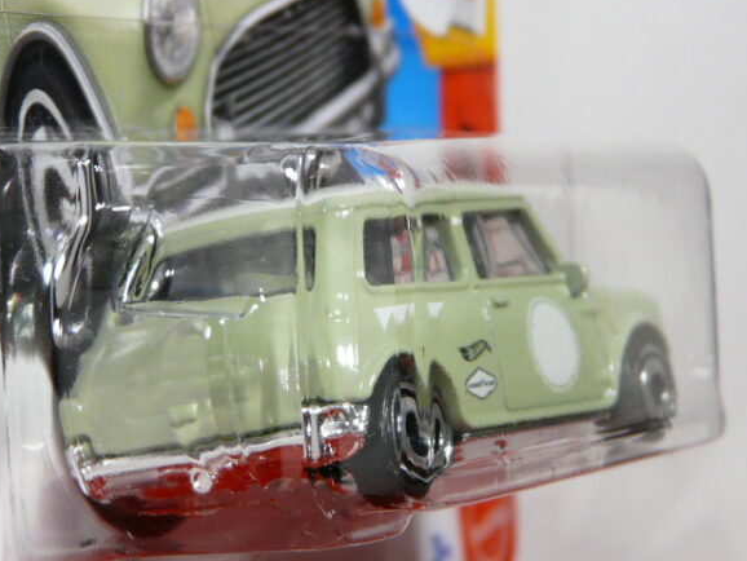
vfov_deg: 10.8
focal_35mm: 137
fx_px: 2958
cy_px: 283
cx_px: 368
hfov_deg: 14.4
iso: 125
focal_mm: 13.6
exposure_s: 1/50
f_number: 3.6
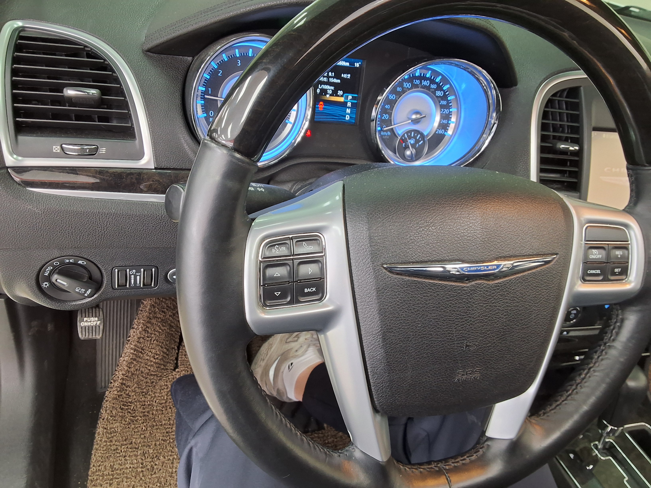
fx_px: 527
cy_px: 244
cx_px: 326
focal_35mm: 28
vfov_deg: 49.7
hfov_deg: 63.4
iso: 100
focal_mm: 2.91
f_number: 1.9
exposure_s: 1/40
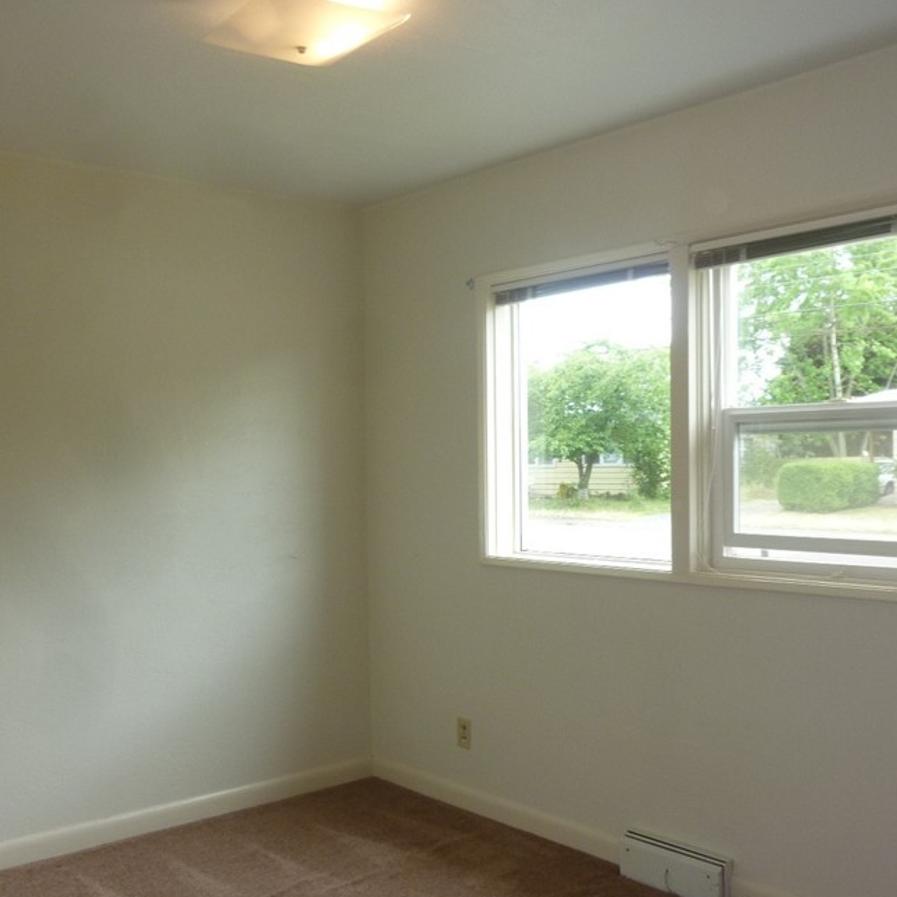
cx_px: 422
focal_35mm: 35
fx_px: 1026
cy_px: 496
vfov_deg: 47.1
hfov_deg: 47.2
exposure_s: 1/50
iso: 100
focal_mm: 4.5
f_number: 3.3
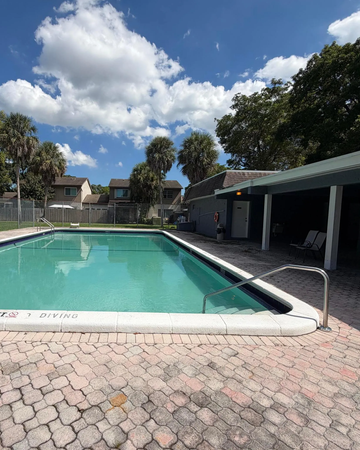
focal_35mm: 19
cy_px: 229
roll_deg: -1.2
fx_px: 253
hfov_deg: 69.8
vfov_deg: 83.3
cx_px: 136
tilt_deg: -3.3
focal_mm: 2.22
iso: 20
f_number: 2.2
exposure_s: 1/1497
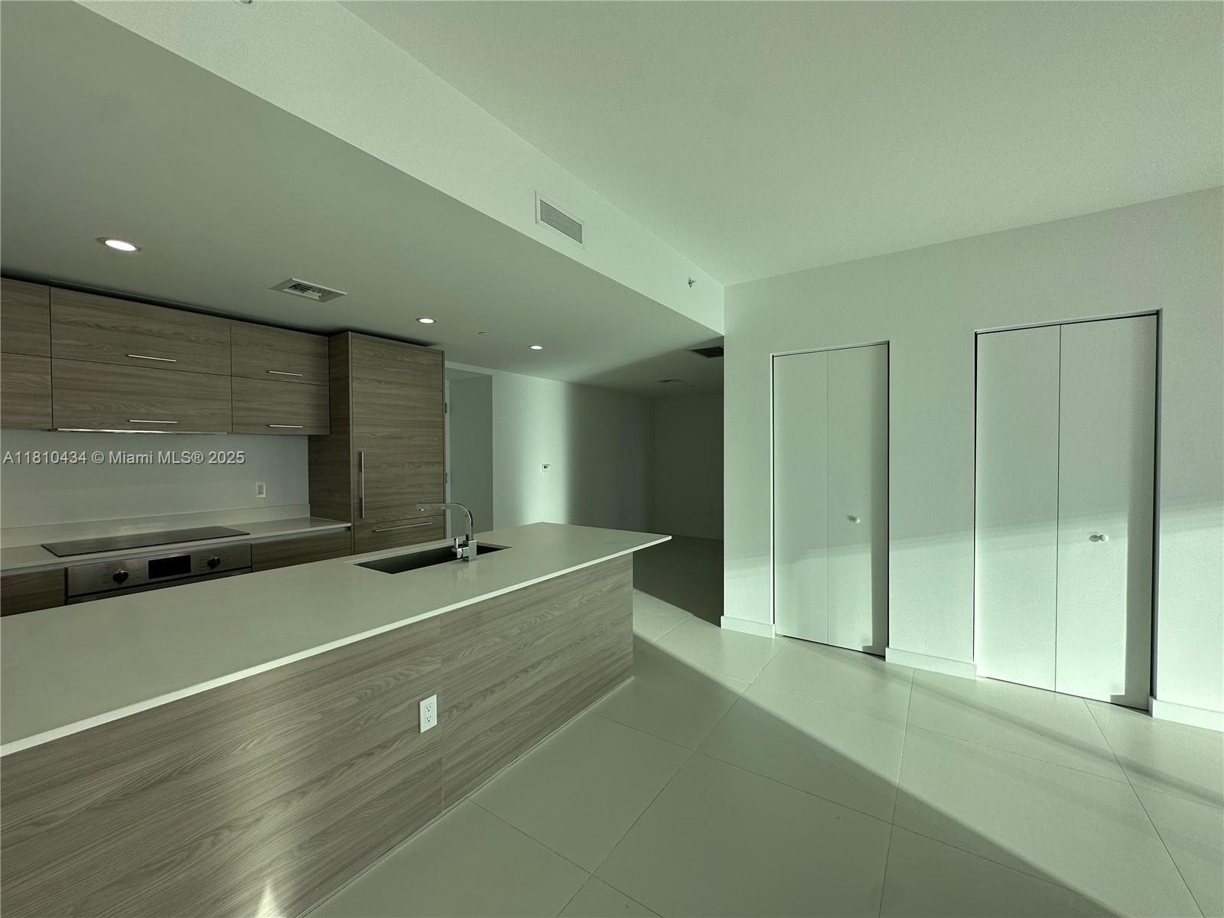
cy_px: 459
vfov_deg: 85.7
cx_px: 612
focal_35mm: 14
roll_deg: +0.1
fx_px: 495
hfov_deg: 102.1
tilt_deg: -1.3
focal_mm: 2.22
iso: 40
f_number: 2.2
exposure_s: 1/285
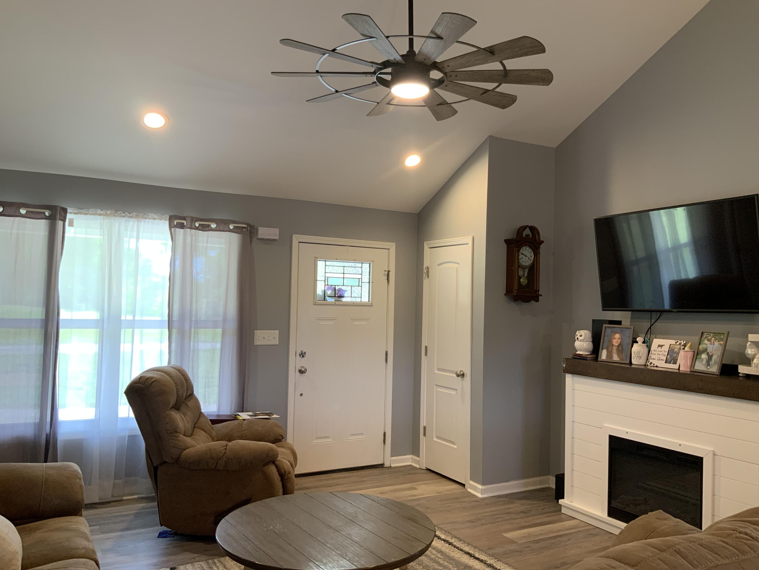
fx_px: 636
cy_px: 285
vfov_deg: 48.2
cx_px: 380
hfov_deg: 61.7
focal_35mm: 29
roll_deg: -1.0
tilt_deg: +1.4
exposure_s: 1/60
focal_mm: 3
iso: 64
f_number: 1.8
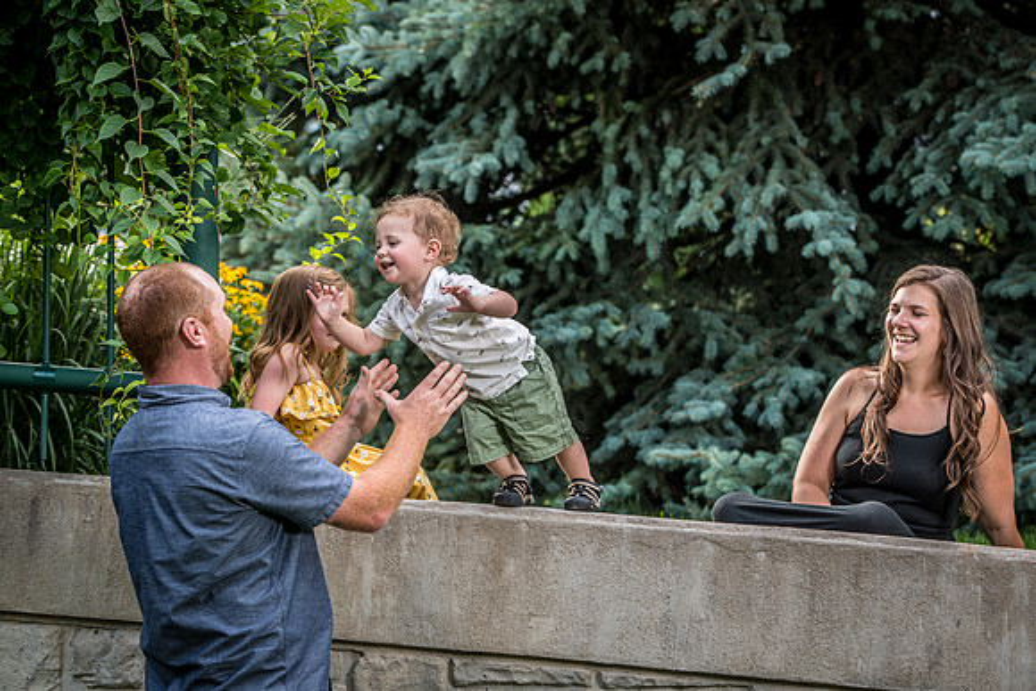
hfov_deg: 20.2
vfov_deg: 13.6
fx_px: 2906
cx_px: 468
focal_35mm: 101
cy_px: 351
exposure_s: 1/200
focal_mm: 92
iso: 250
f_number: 5
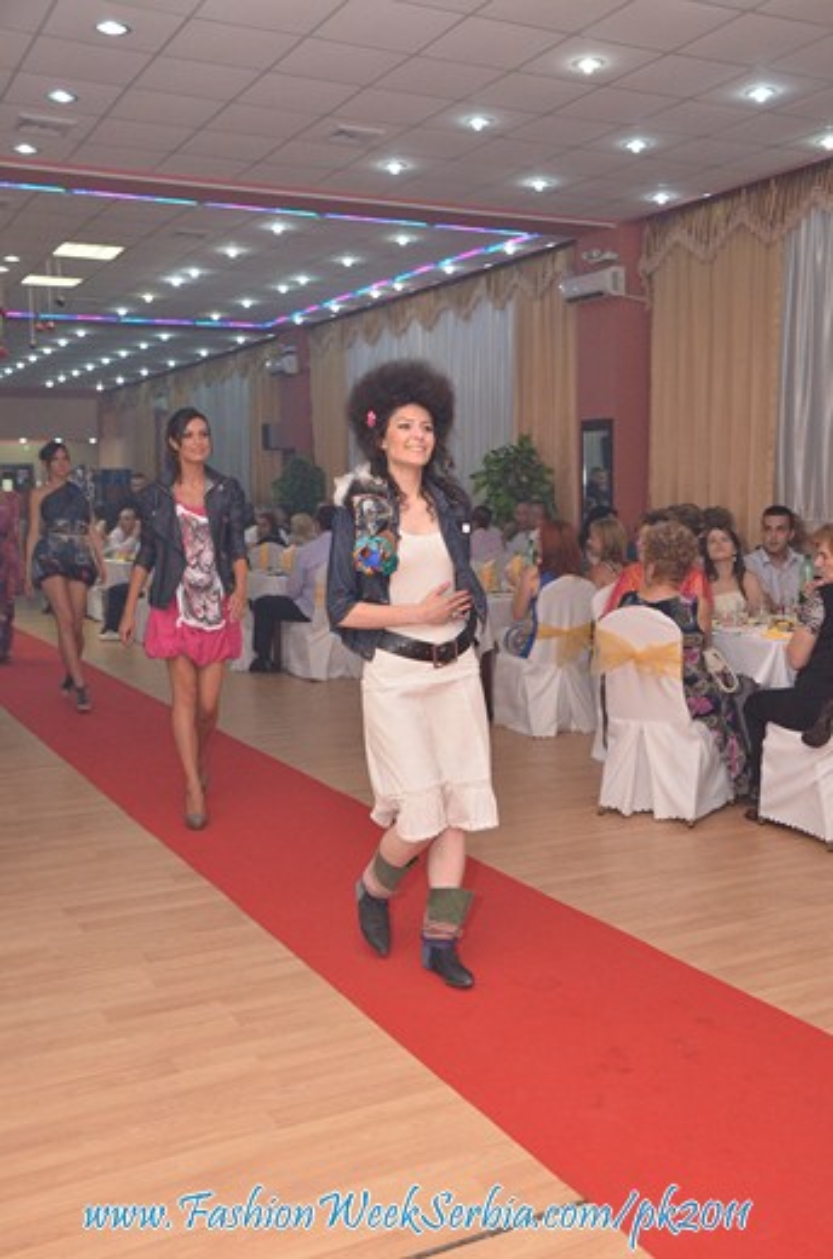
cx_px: 416
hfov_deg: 35.3
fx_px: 1308
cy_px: 630
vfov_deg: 51.4
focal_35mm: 38
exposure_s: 1/100
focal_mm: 25
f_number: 5.6
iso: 1600
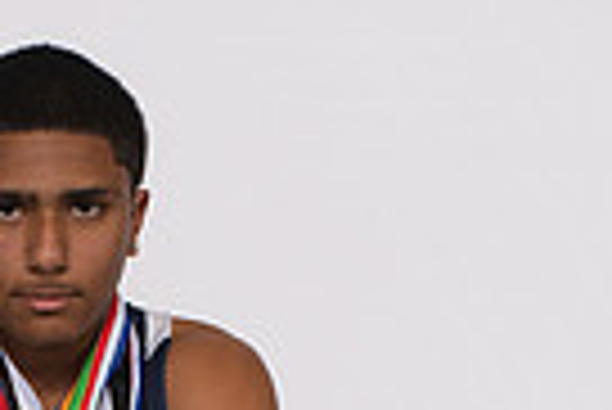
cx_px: 27
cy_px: 933
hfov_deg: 15.3
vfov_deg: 9.4
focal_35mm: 132
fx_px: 2246
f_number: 8
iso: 640
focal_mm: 40
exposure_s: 1/320
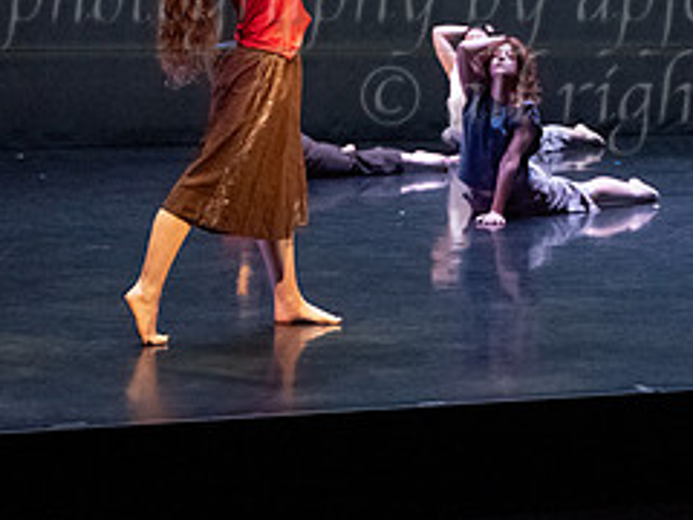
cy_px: -88
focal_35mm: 135
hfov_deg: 14.4
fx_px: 2703
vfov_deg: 10.8
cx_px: 676
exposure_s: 1/400
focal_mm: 47
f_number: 3.2
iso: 4000
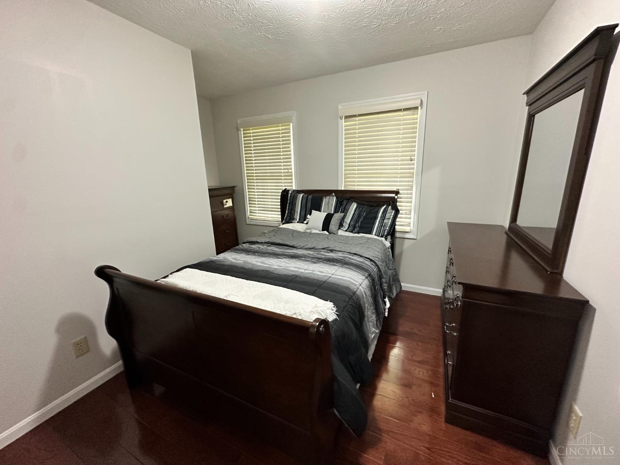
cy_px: 232
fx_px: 251
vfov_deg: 85.7
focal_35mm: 14
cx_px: 310
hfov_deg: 102.1
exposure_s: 1/60
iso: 500
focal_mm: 2.22
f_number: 2.2
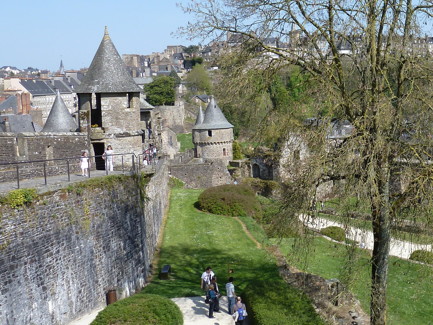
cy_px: 126
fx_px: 538
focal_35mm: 43
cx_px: 368
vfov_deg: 33.5
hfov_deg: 41.3
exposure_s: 1/400
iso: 80
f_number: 4
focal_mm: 4.1
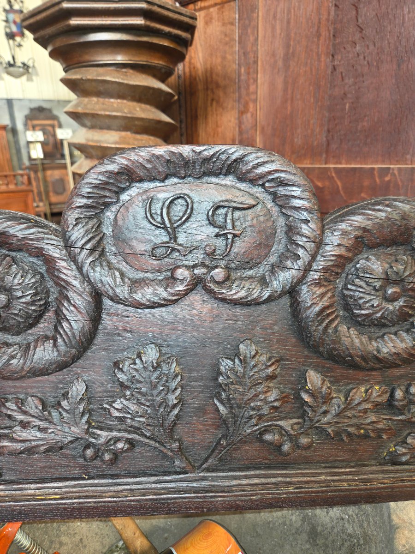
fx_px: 368
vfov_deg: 73.9
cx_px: 208
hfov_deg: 58.9
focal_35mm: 23
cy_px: 277
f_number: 1.8
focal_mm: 5.4
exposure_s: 1/40
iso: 100
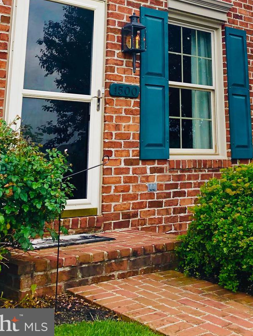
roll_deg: +1.3
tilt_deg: +13.1
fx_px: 516
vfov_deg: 33.9
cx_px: 190
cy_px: 24
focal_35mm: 53
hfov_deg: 27.2
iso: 20
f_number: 1.8
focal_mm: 3.99
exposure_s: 1/1350
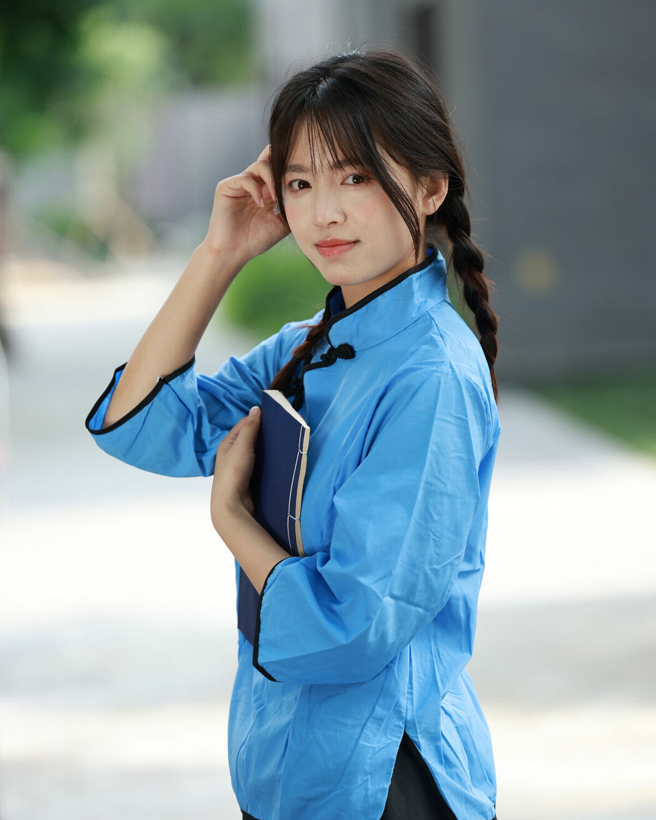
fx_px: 4005
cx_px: 328
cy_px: 422
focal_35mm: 165
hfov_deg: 9.4
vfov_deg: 11.7
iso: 100
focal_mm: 147
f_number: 2.8
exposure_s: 1/200
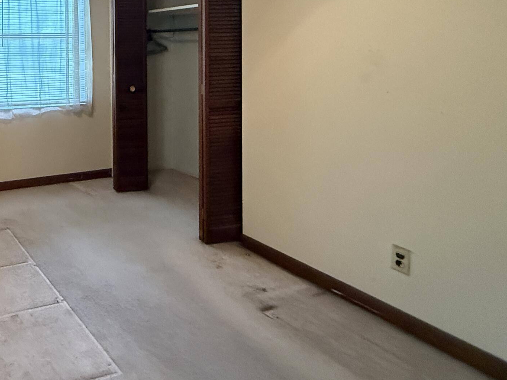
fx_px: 439
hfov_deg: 50.6
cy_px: 61
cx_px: 20
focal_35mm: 30
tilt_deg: -1.1
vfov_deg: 43.9
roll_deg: +1.4
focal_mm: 2.22
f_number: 2.2
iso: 1000
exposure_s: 1/60
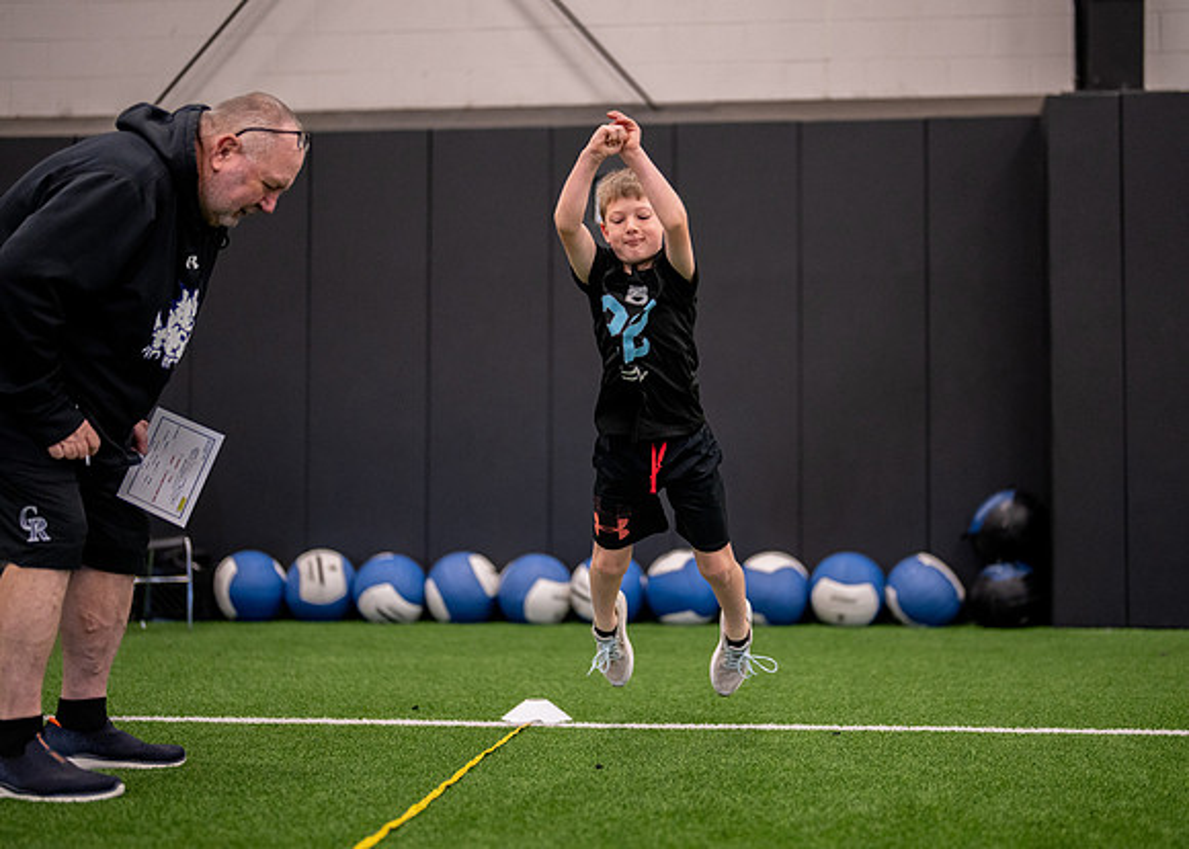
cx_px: 648
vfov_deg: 23.8
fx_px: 2012
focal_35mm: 60
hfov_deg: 32.9
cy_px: 438
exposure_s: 1/1000
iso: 1600
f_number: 1.2
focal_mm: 50
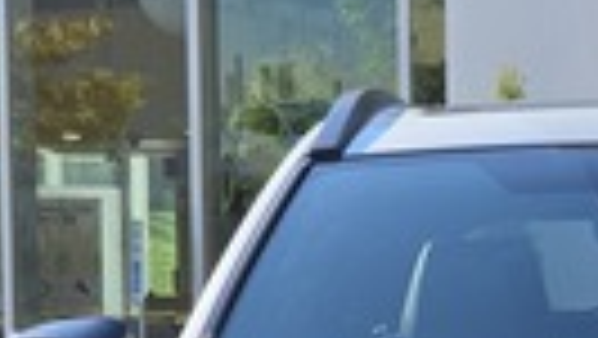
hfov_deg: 9.0
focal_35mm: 238
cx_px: 697
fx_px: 3776
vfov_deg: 5.0
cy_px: 683
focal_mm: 7
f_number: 2.4
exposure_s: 1/458
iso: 25
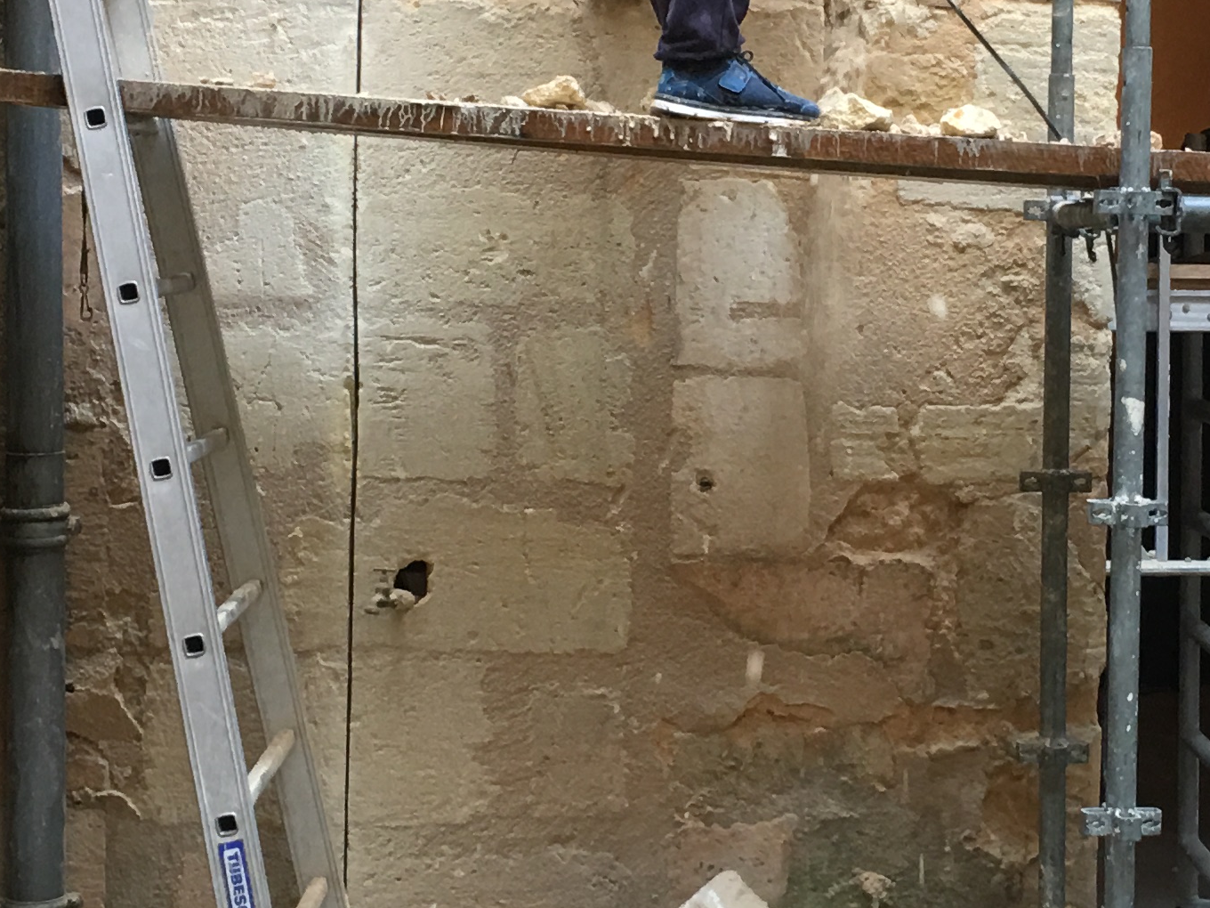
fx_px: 3006
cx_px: 913
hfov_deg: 22.5
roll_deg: -2.2
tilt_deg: +1.9
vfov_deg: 17.1
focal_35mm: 86
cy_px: 312
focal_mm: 4.15
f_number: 2.2
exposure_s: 1/33
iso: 40
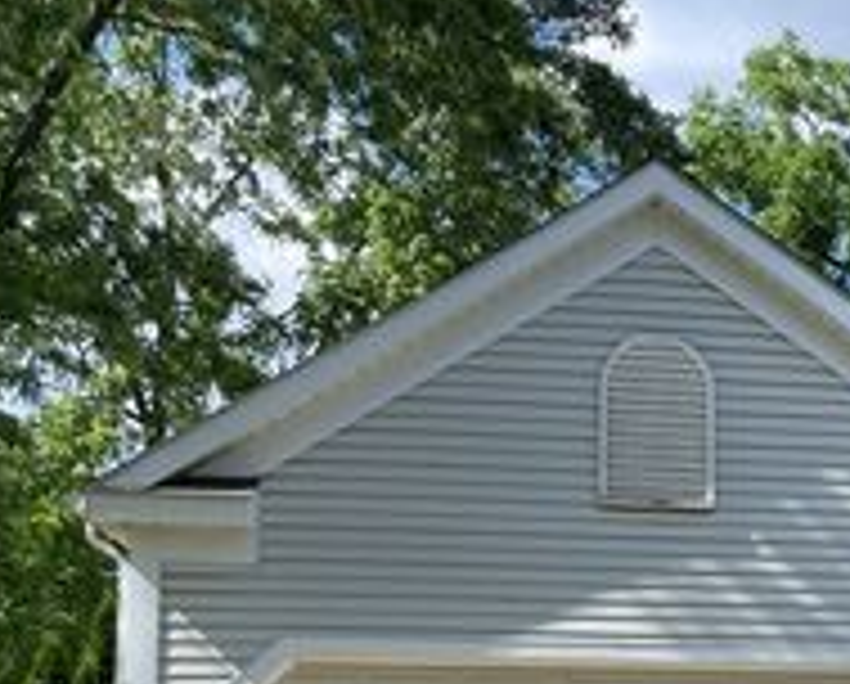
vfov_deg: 21.6
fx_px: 1689
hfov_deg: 26.6
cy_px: 758
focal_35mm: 67
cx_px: 868
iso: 32
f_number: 1.6
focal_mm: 4.2
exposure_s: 1/2020
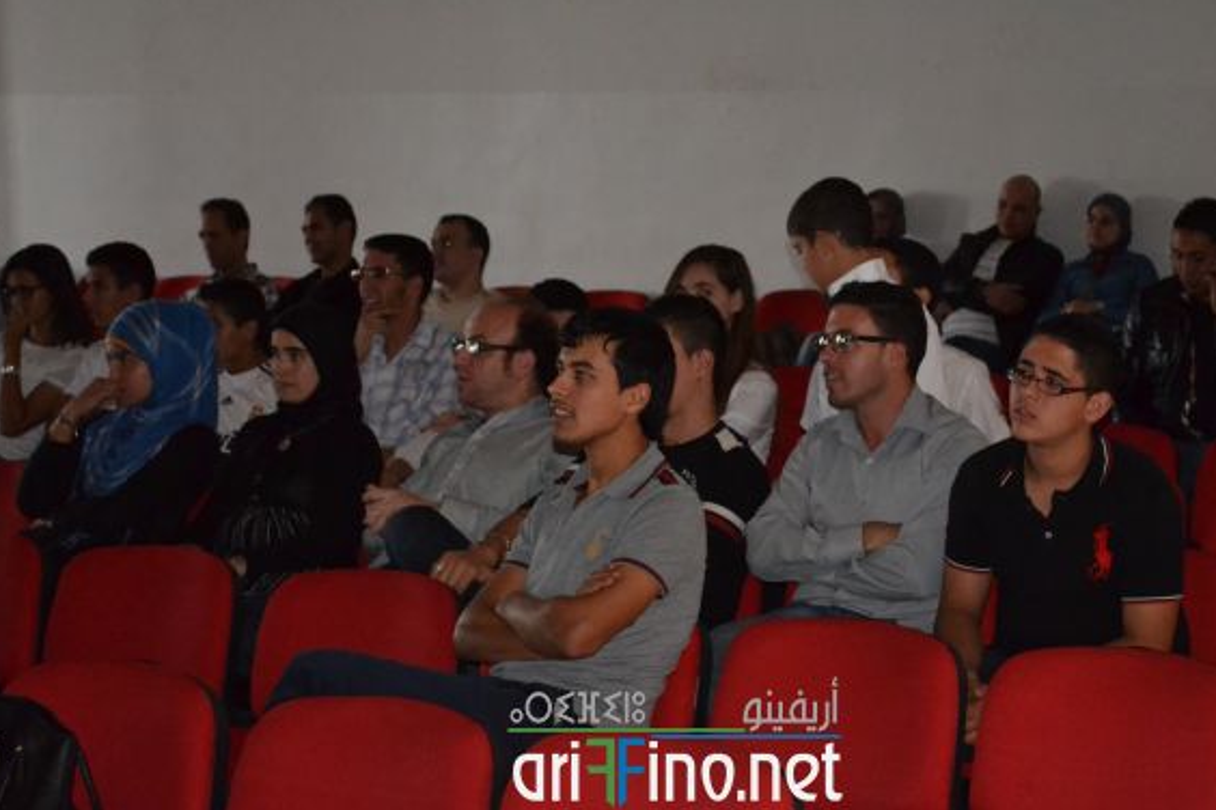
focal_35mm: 94
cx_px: 679
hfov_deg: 21.8
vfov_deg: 14.6
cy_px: 446
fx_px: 3160
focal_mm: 55
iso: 3200
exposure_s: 1/60
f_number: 5.6
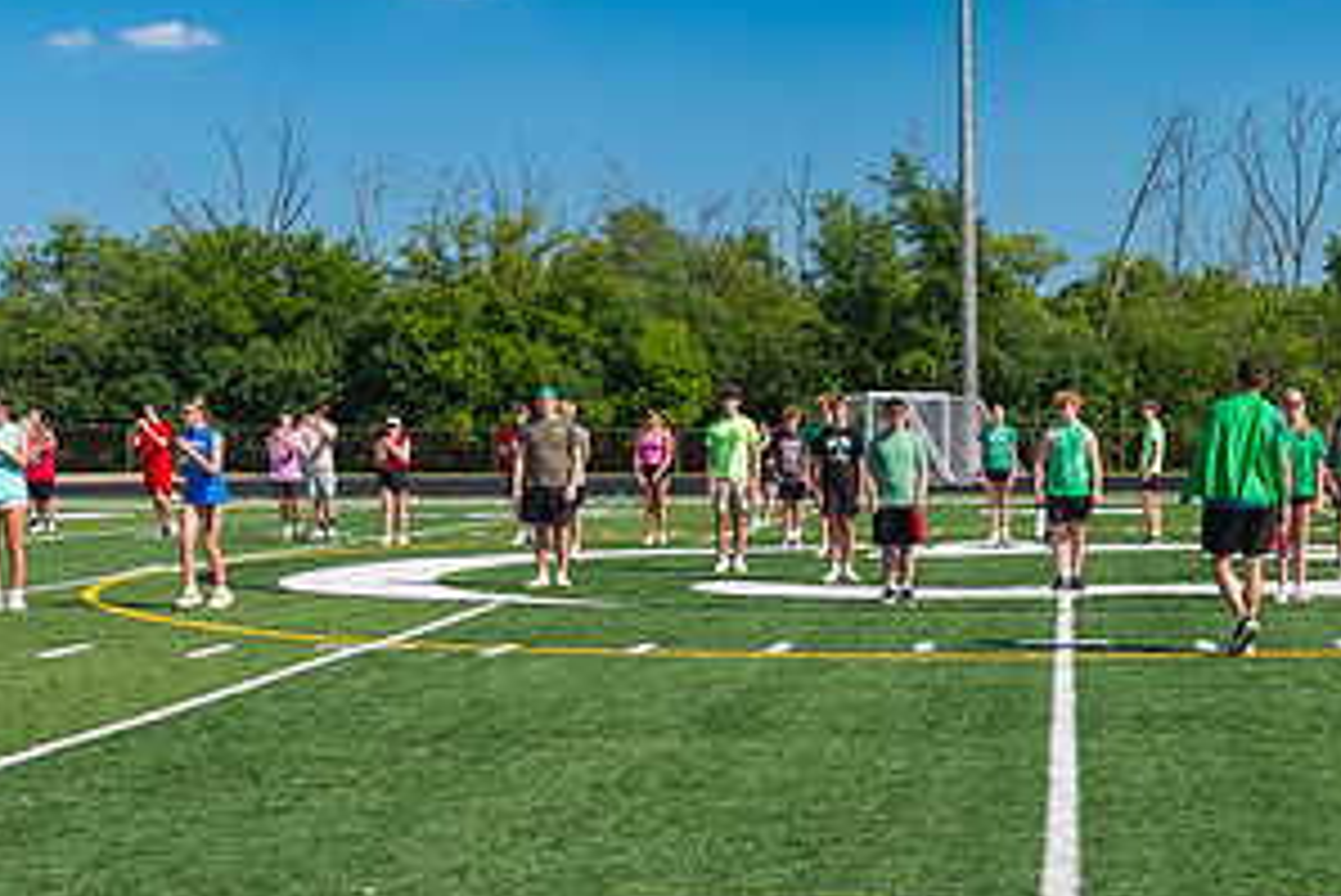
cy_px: 489
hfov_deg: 32.3
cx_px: 1117
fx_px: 2236
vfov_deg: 22.6
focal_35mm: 60
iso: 1250
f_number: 13
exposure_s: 1/640
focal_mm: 27
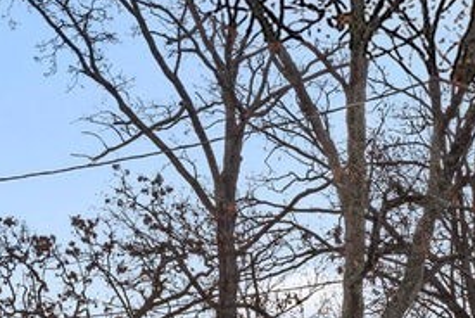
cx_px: 496
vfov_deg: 11.6
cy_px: 570
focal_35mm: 110
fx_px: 1452
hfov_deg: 18.0
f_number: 8
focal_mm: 19.7
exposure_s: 1/125
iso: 160
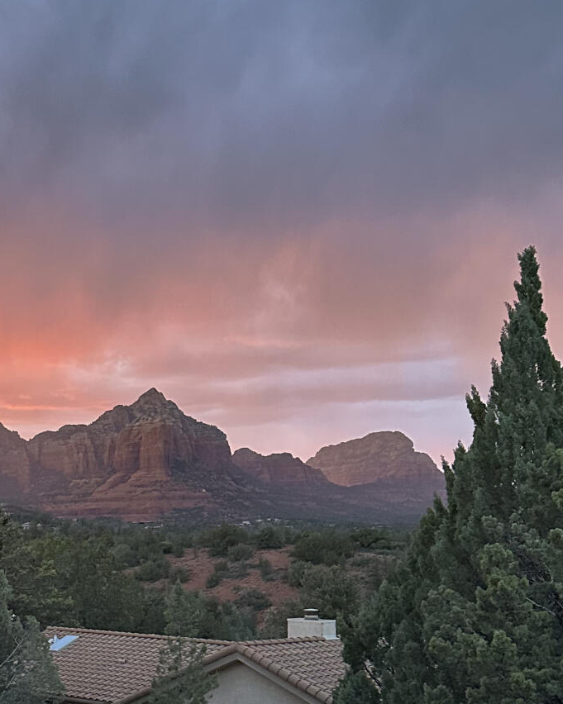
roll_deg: -0.5
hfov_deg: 26.2
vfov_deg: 33.5
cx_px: 2
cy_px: 527
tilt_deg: +1.8
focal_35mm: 55
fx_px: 1146
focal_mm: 6.86
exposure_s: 1/60
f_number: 1.78
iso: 500
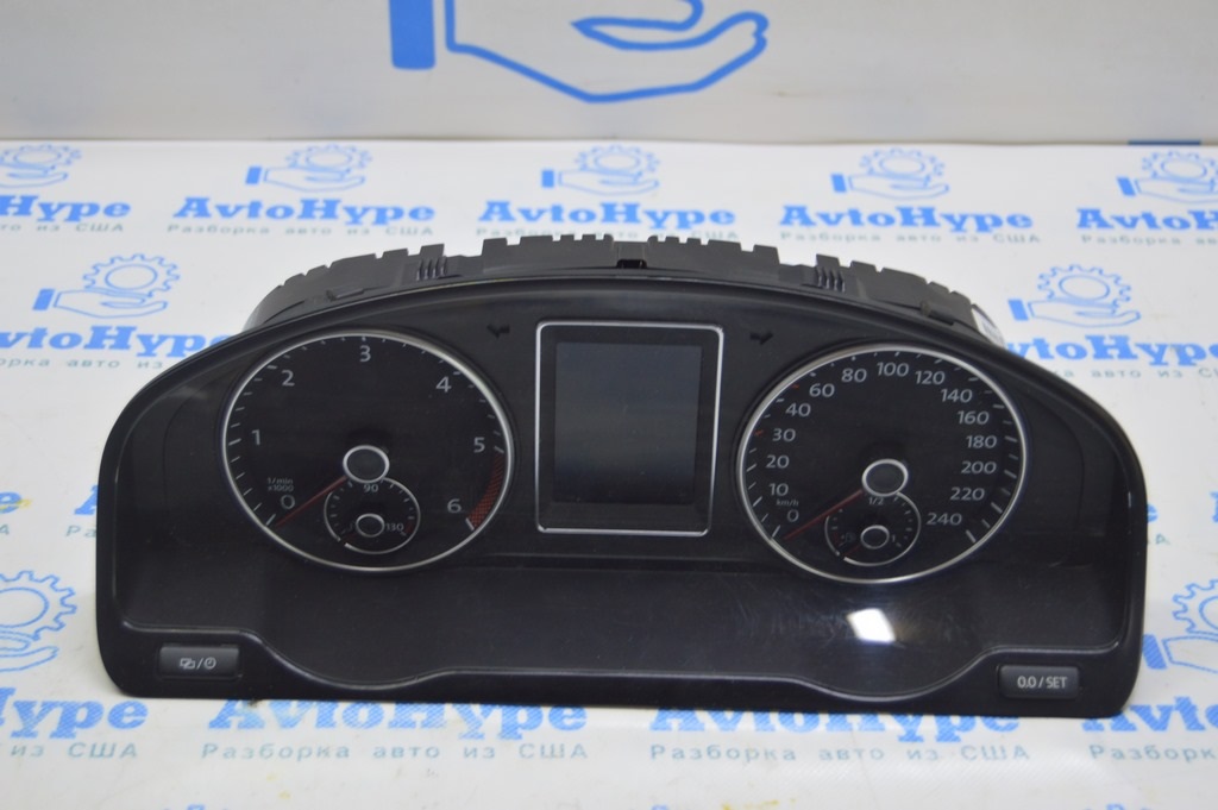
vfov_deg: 23.7
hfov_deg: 35.1
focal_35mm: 57
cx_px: 609
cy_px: 405
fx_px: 1927
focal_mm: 38
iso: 400
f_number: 5.6
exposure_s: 1/20
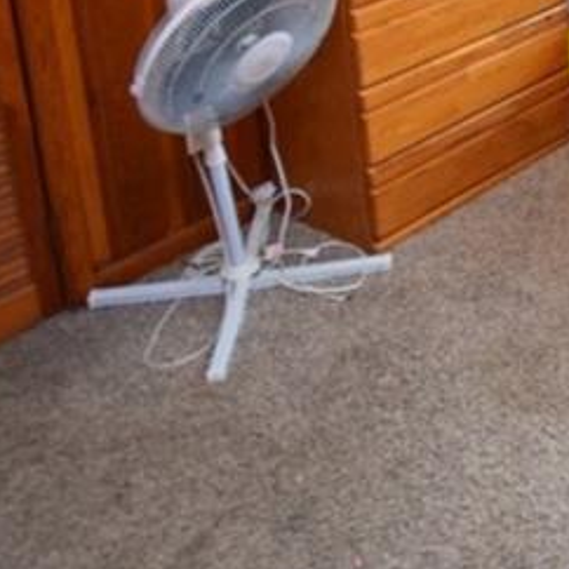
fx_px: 1004
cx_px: 727
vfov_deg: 27.8
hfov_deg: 27.0
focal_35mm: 54
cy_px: -109
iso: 1400
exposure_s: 1/60
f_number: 3.5
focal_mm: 10
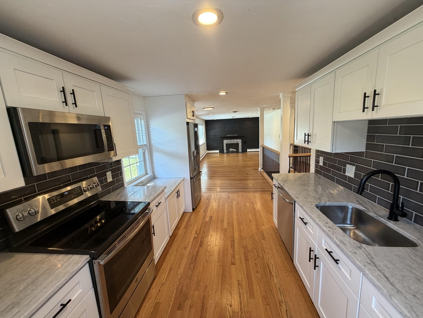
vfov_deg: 85.7
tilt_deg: -9.1
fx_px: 171
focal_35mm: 14
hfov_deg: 102.1
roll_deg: +3.5
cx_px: 212
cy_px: 159
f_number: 2.2
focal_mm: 2.22
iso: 160
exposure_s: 1/60
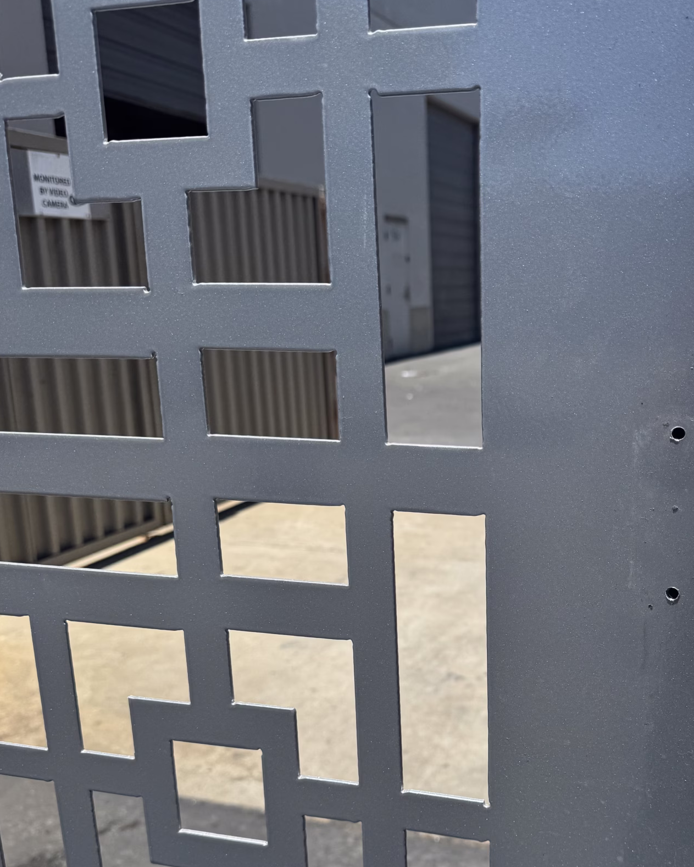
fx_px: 975
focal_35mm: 38
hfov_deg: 38.3
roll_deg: +2.7
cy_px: 555
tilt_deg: -15.3
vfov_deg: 47.4
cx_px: 505
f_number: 1.78
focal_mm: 6.76
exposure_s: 1/4049
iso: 80
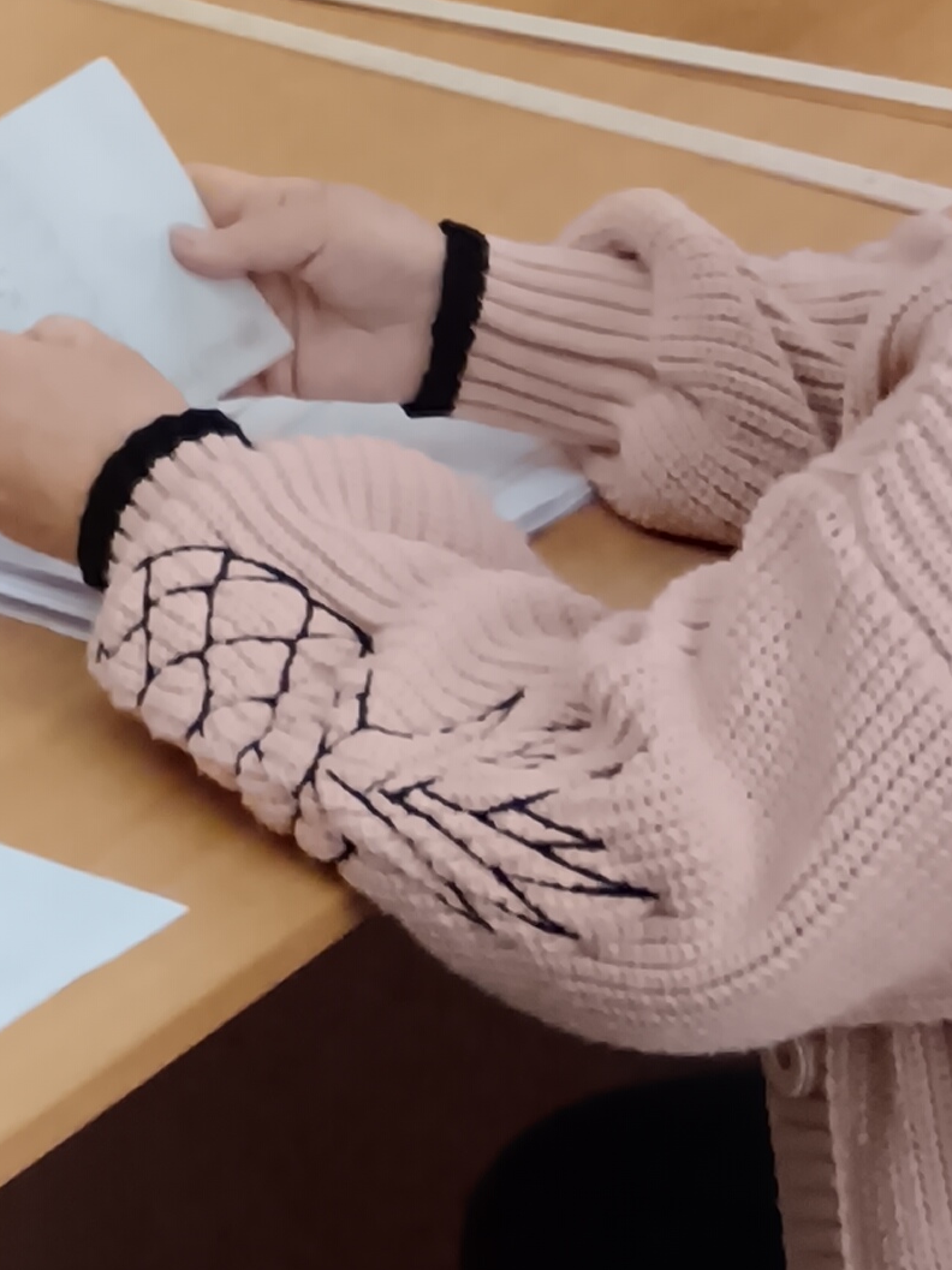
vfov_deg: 13.0
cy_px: -262
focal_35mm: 148
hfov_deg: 9.2
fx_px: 5430
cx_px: -1124
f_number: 1.9
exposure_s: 1/100
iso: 2268
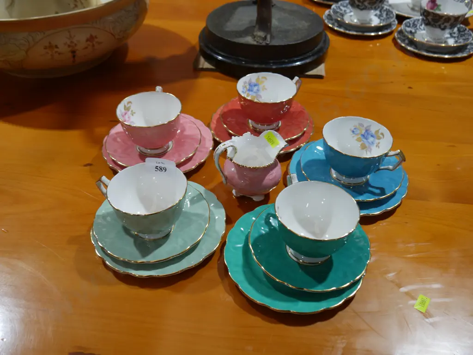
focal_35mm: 34
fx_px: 465
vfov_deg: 41.8
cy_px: 178
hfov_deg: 53.9
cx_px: 236
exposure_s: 1/60
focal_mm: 17
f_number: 4
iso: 200
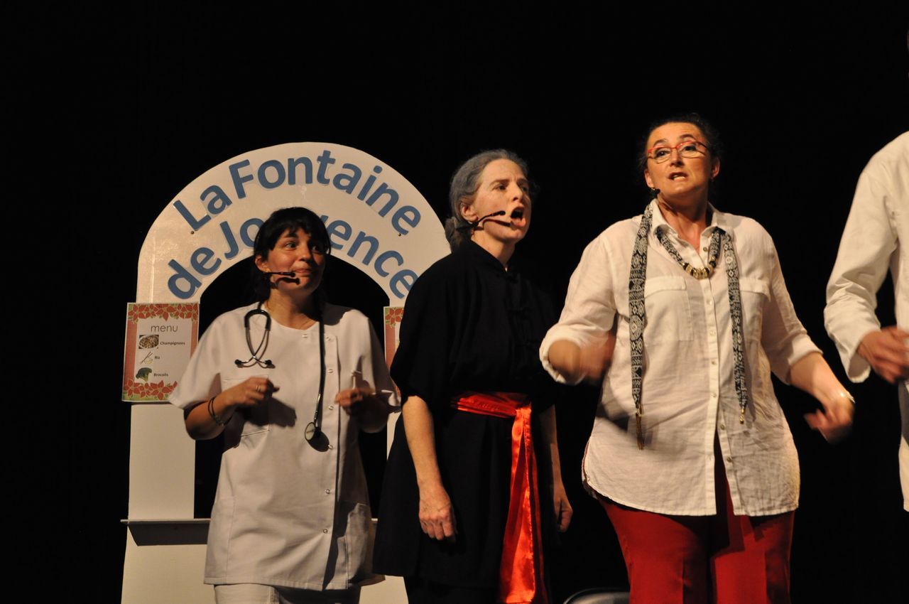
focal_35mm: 108
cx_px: 454
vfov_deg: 12.6
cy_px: 302
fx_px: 2724
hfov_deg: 18.9
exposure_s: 1/50
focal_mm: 72
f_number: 5.3
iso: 1600
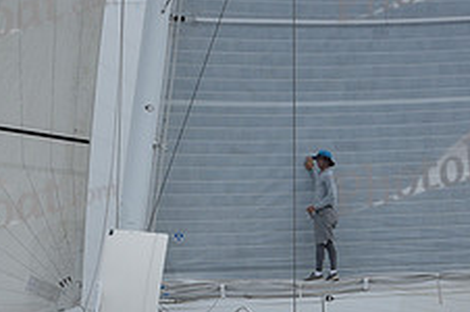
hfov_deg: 11.4
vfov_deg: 7.6
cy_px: 298
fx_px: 2347
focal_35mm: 180
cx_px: 227
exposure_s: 1/1000
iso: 250
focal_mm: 70
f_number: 8
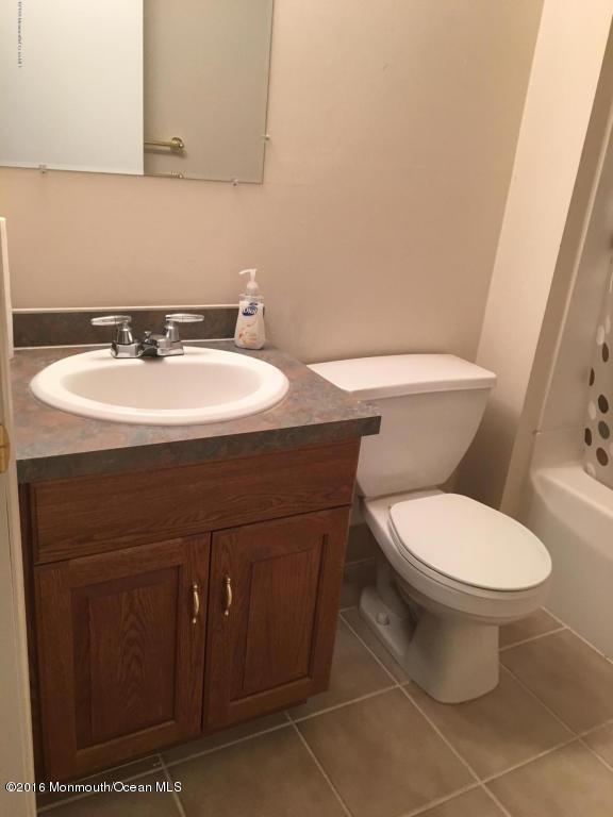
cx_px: 306
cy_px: 408
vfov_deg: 61.7
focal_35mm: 29
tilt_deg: -22.3
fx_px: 685
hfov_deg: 48.2
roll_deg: -5.9
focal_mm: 4.15
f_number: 2.2
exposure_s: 1/30
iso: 80
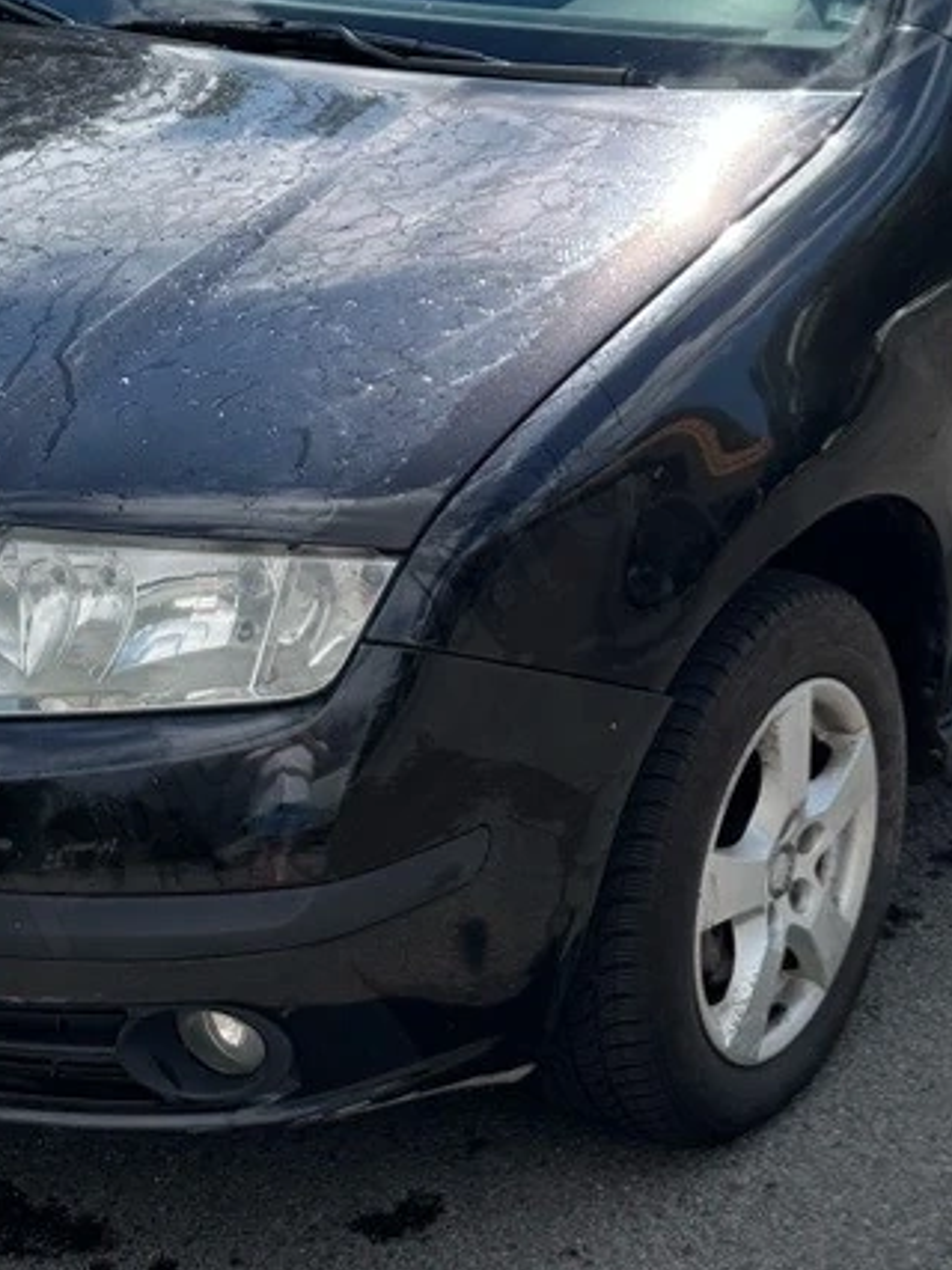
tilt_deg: -26.2
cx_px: 518
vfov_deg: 25.9
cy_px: 803
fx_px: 2752
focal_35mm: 75
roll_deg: +1.0
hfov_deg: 19.6
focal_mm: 6.76
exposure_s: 1/2710
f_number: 1.78
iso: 80
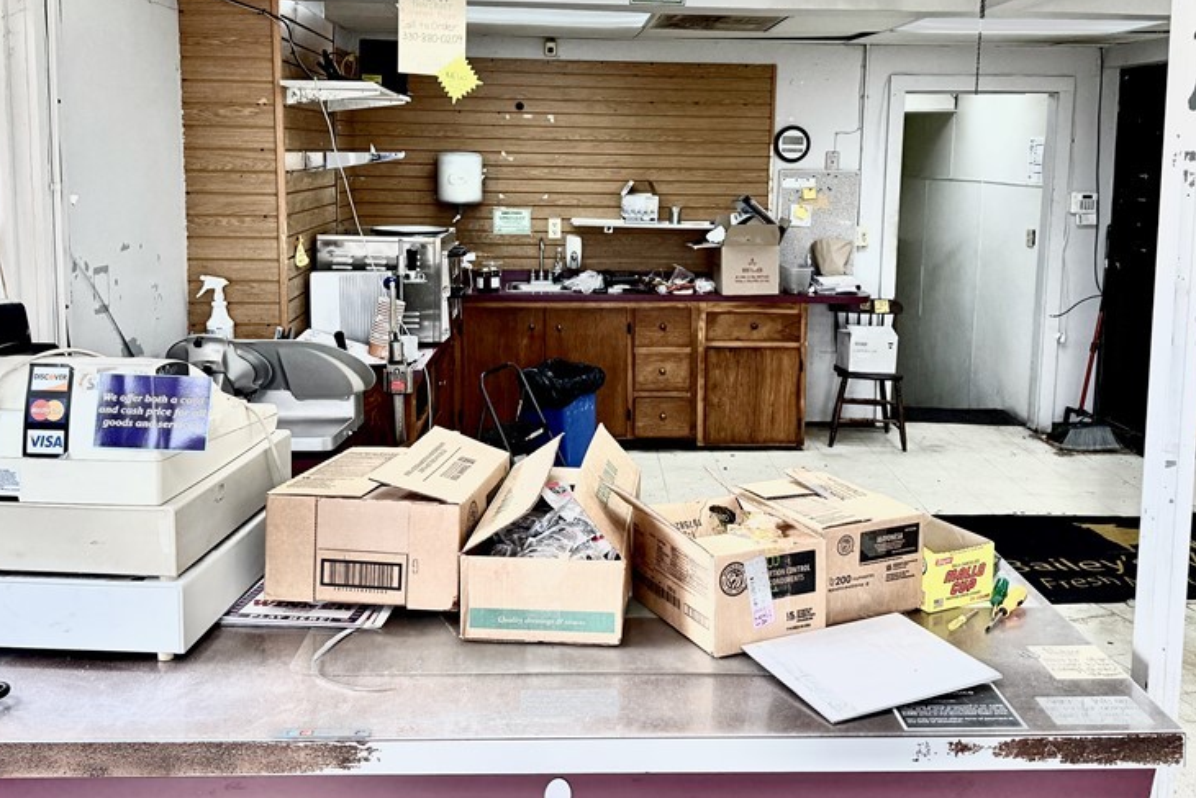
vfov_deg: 37.6
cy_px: 293
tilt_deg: -5.2
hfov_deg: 54.4
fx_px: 1163
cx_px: 632
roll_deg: -0.9
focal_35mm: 35
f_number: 1.78
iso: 200
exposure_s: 1/240
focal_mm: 6.76
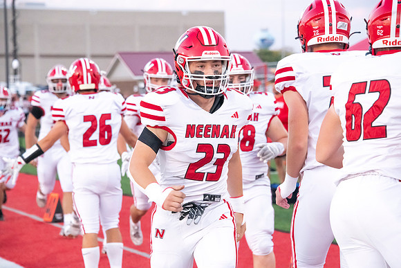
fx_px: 1894
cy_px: 134
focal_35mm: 170
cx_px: 200
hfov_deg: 12.1
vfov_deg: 8.1
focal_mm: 170
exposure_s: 1/800
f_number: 7.1
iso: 10000
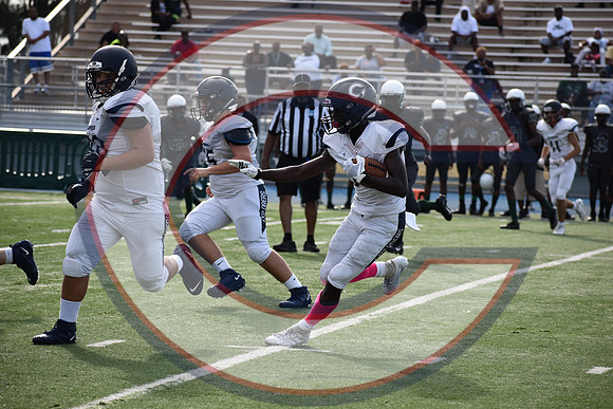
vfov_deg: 6.8
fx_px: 3449
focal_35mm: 202
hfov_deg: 10.2
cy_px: 204
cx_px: 306
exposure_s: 1/1250
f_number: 5
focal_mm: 135
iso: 400
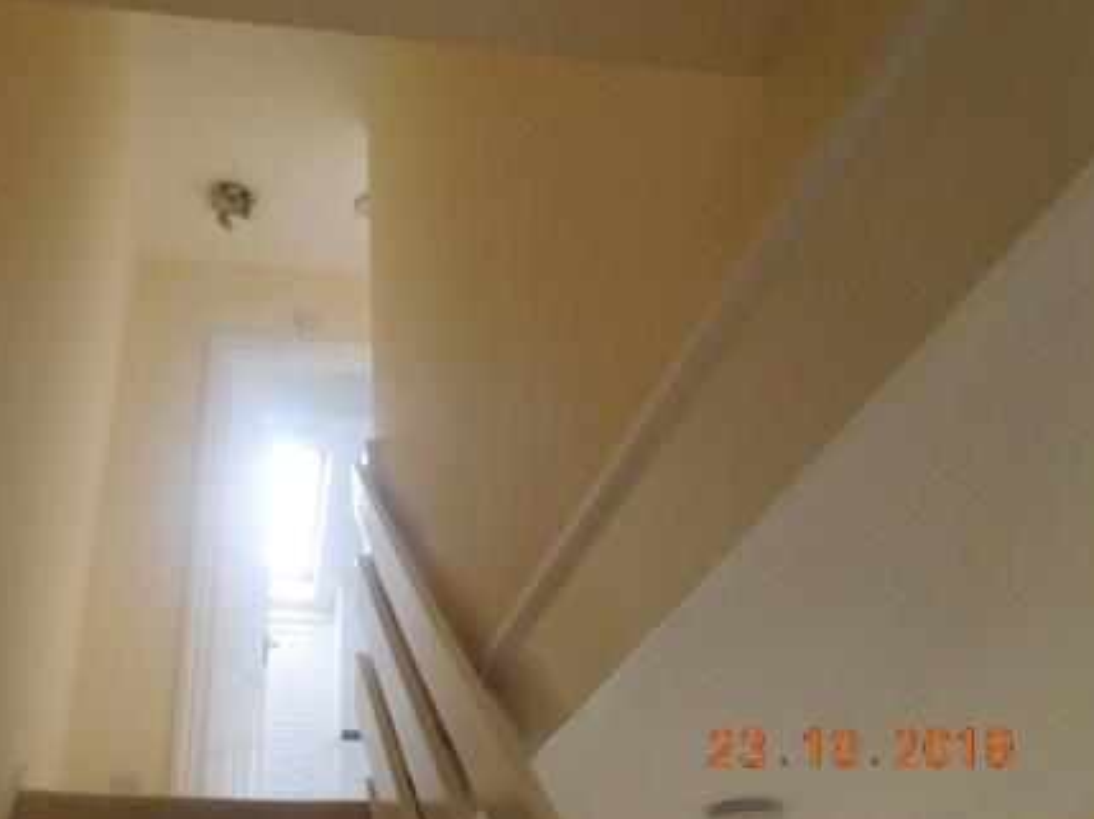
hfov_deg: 52.9
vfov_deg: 41.4
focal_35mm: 34
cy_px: 307
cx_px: 363
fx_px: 1074
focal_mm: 4.5
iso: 220
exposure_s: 1/30
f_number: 3.4
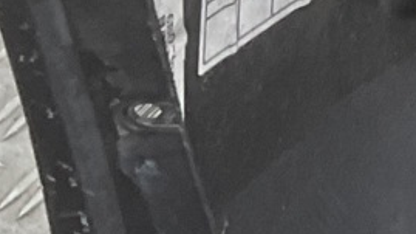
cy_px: -347
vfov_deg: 5.0
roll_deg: -11.0
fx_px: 2613
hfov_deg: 7.9
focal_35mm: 237
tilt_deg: -34.6
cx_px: 1219
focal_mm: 3
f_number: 1.8
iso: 20
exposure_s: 1/100
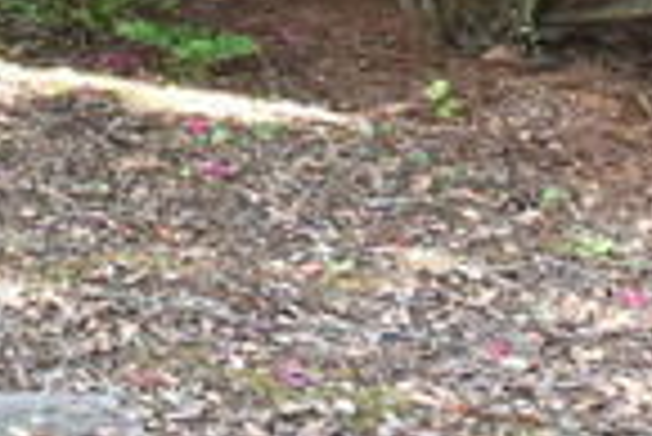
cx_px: -890
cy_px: -908
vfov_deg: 10.3
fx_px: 1686
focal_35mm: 93
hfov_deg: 14.6
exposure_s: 1/40
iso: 400
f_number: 8
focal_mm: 10
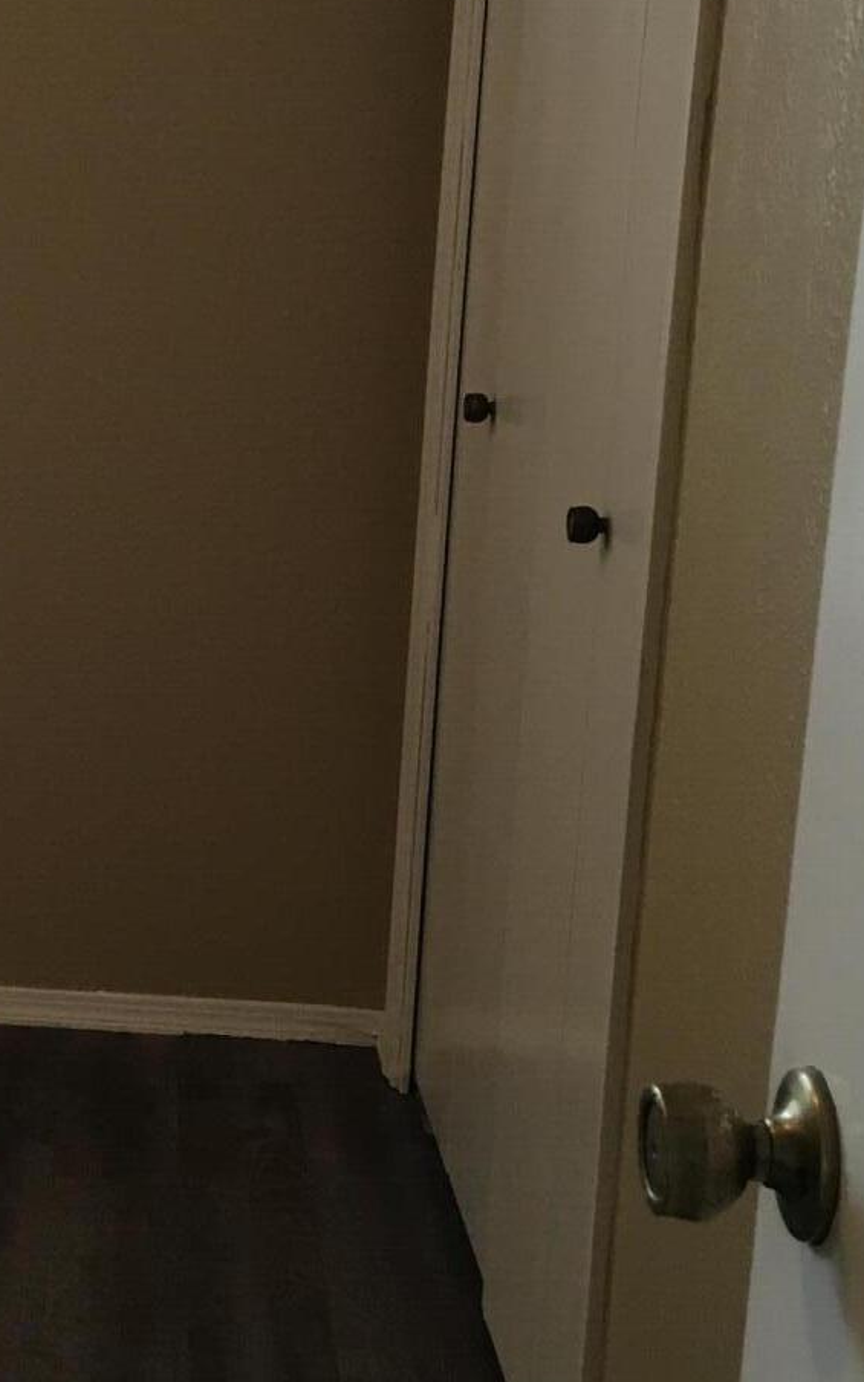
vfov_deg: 30.1
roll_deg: -1.7
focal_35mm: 68
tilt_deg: -12.3
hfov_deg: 18.3
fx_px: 2562
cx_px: -145
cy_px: 552
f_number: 2.2
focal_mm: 4.15
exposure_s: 1/30
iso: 80
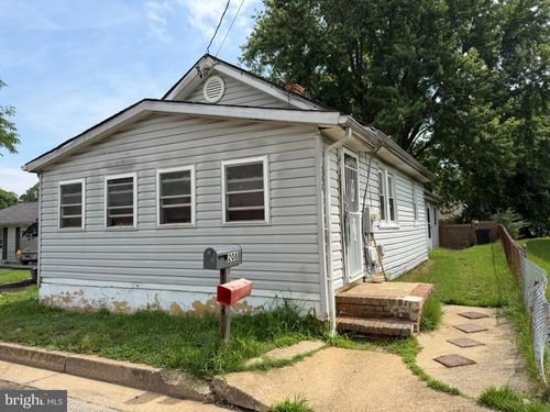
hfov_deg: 71.6
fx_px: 381
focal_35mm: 24
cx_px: 275
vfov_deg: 56.8
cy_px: 206
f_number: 1.78
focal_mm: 6.76
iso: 80
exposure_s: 1/3145
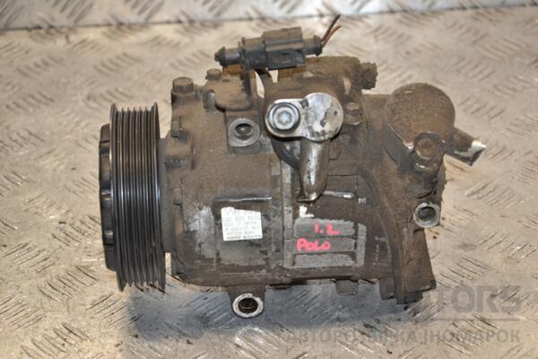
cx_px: 269
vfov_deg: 13.0
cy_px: 180
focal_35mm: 105
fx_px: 1569
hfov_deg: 19.5
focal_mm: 70
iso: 800
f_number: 5.3
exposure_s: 1/125
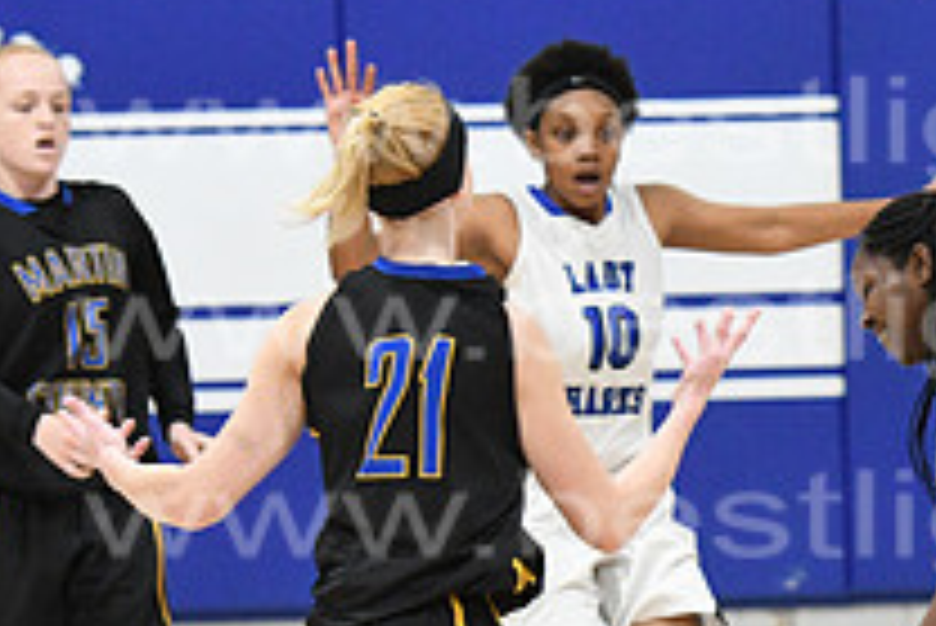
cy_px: 624
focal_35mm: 468
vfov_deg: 2.9
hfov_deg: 4.4
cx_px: 1112
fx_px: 12176
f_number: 3.5
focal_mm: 112
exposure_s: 1/640
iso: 5000
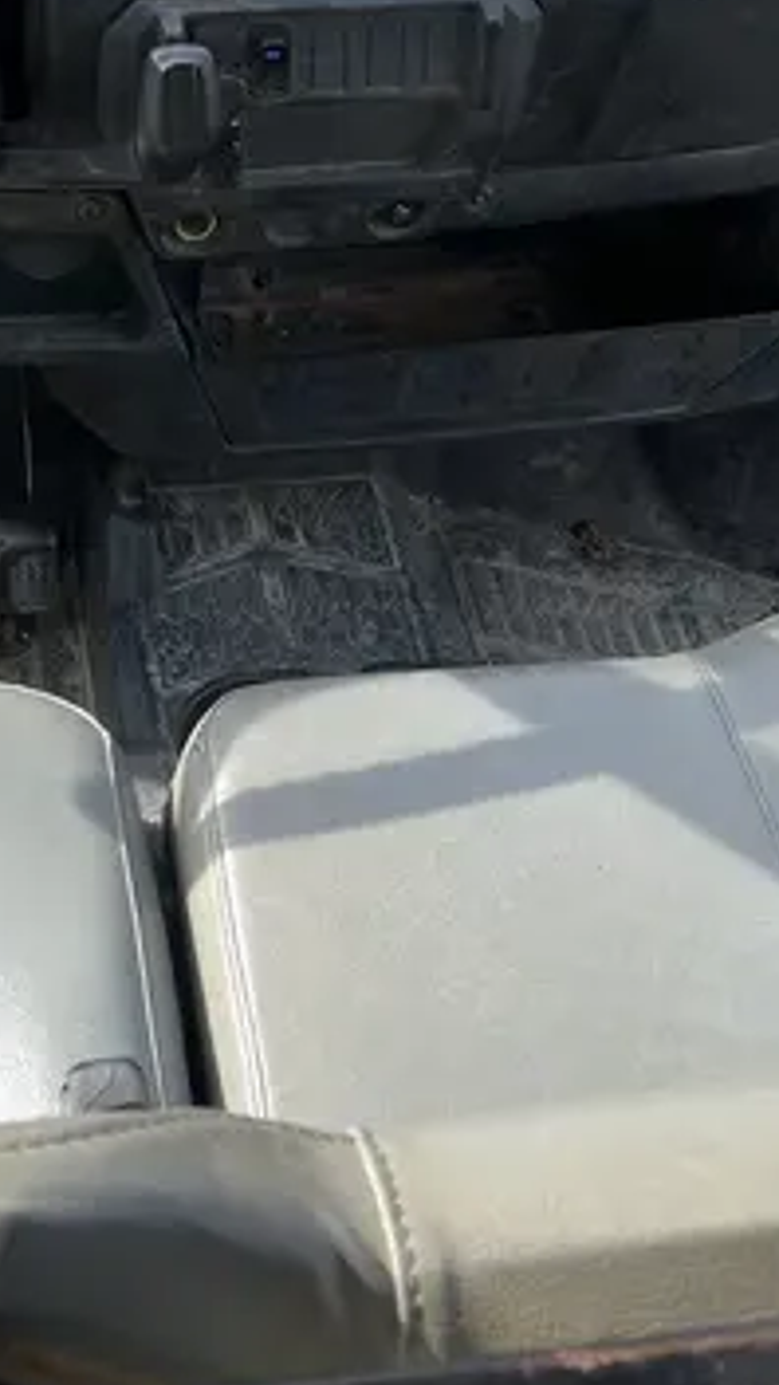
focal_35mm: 59
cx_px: 216
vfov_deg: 32.9
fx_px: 2167
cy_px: 41
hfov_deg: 20.3
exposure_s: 1/878
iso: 50
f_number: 1.6
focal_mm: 5.1
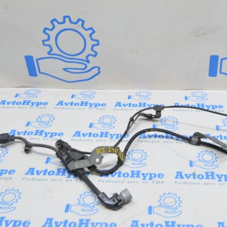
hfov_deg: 35.6
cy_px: 100
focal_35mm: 47
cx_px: 159
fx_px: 349
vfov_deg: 36.0
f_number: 5.6
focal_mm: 20
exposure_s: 1/20
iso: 400
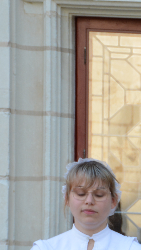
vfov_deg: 5.7
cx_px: 444
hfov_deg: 3.1
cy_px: 323
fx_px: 2518
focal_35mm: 379
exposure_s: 1/125
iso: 220
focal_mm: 56
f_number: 5.6
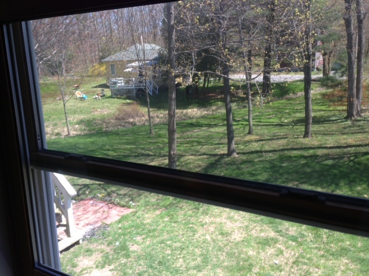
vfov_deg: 42.9
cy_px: 138
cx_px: 184
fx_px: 352
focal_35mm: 33
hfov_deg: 55.4
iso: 50
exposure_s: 1/155
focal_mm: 4.13
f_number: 2.4
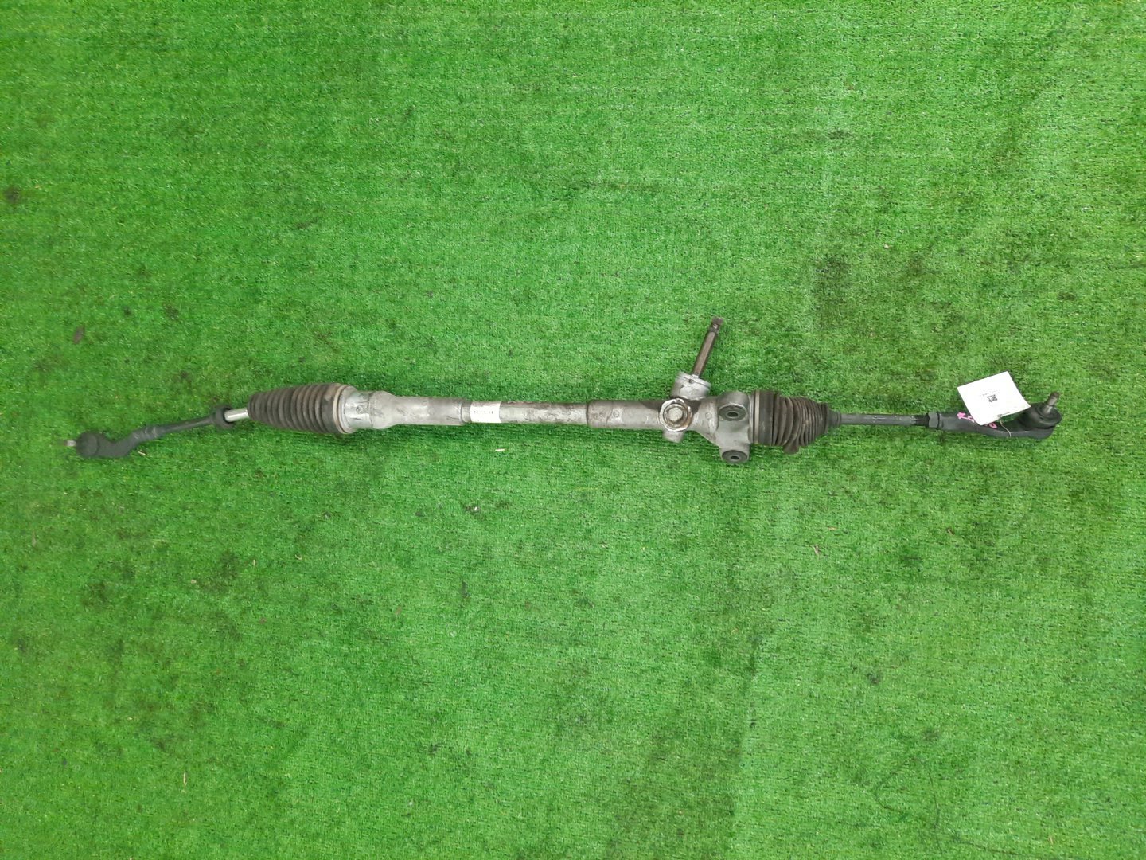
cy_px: 430
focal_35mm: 25
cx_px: 573
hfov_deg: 69.4
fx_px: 828
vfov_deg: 54.9
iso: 365
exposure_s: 1/50
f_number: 2
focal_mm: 4.6
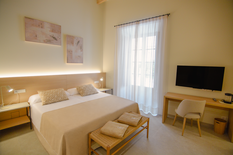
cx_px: 116
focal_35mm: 16
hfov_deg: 95.0
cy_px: 78
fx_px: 107
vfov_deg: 72.1
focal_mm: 11
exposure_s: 1/100
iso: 500
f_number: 2.8
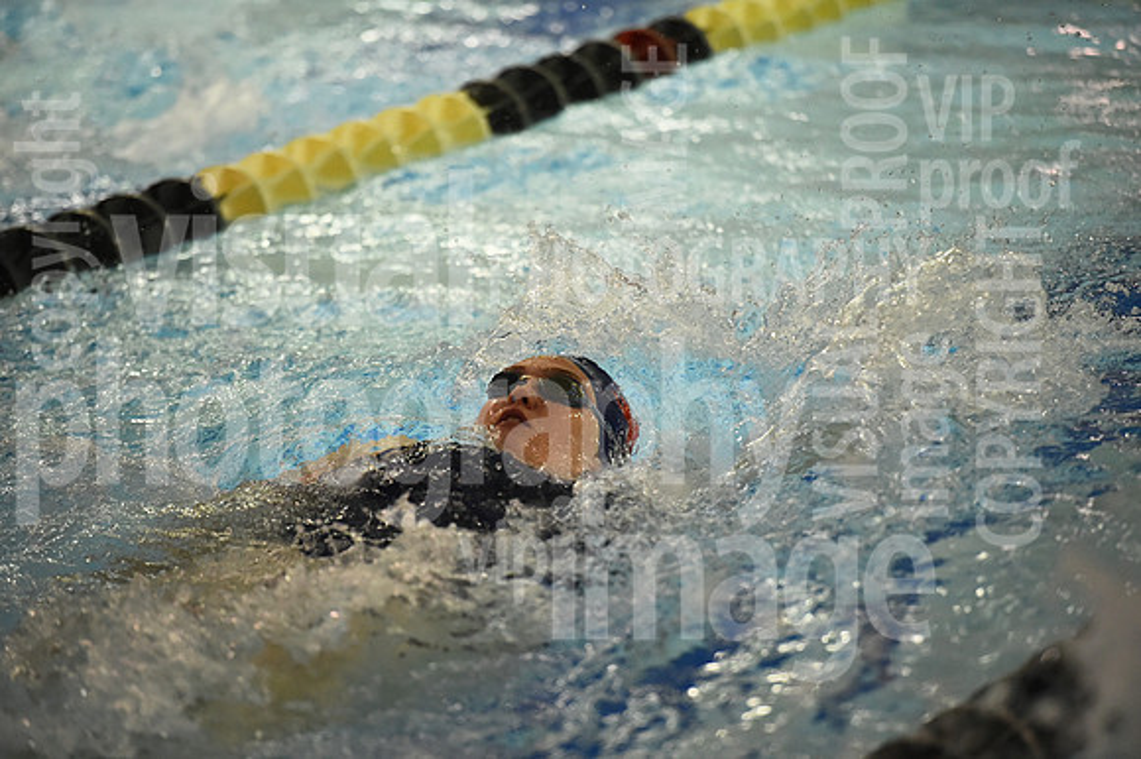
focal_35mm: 200
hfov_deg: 10.3
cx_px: 570
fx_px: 6335
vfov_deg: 6.9
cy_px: 380
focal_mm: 200
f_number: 2.8
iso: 6400
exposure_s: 1/1000
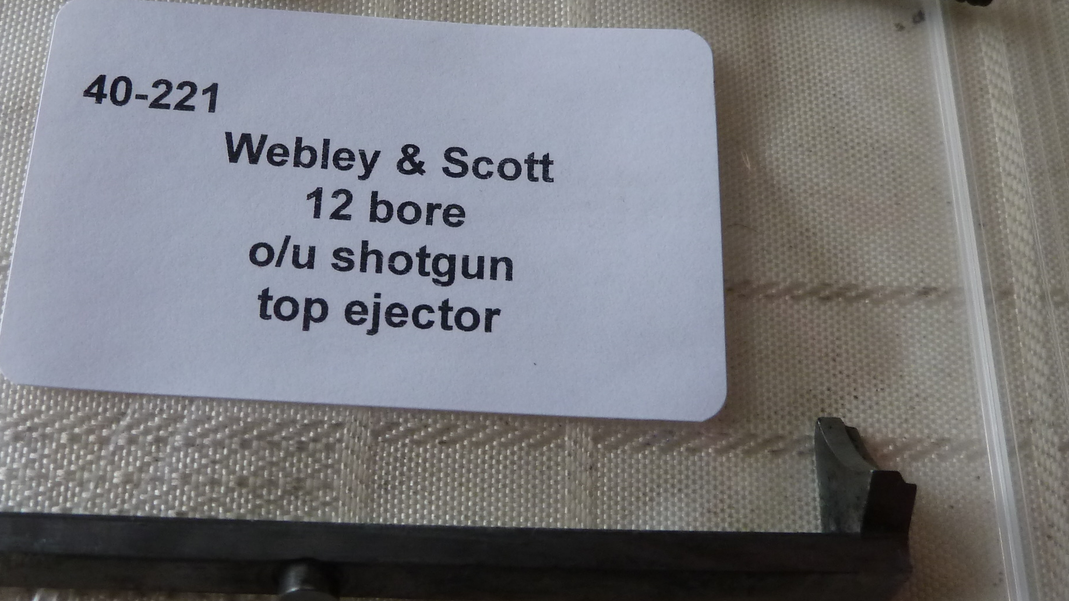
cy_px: 215
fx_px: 1077
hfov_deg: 52.3
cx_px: 408
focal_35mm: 38
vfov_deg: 31.0
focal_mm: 4.1
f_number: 3.3
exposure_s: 1/30
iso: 200
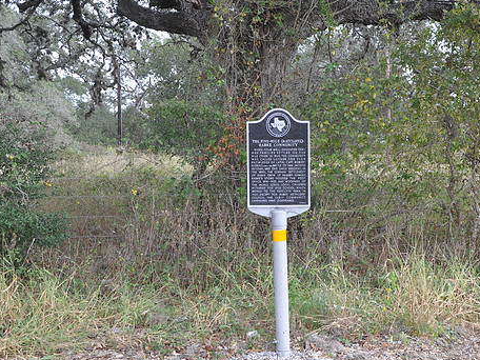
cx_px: 284
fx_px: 763
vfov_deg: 26.5
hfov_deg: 34.8
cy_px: 196
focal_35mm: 55
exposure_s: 1/50
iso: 200
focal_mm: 30
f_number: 7.1
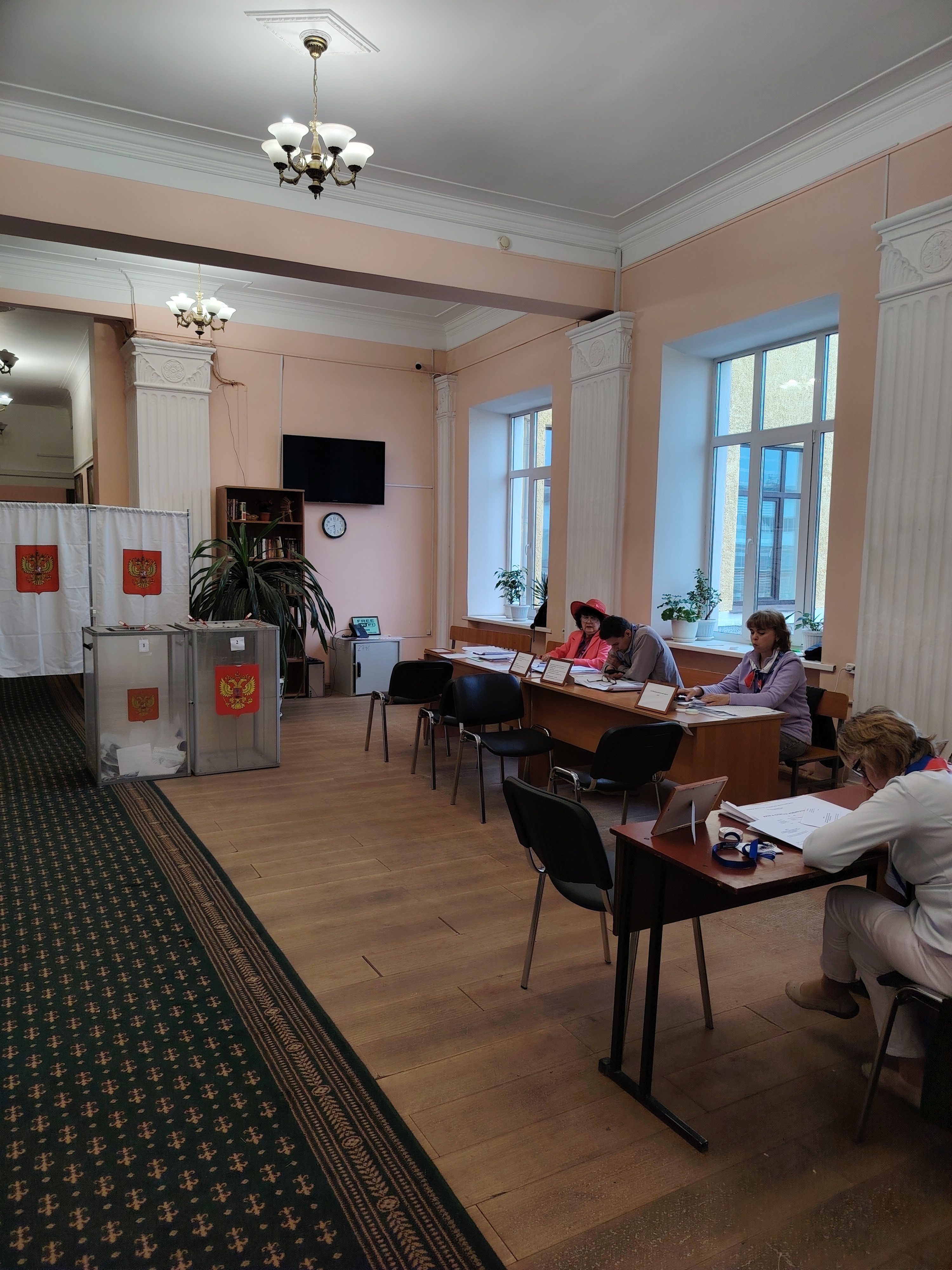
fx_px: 880
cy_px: 635
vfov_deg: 71.6
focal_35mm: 24
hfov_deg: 56.8
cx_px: 476
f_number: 1.75
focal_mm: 5.25
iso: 222
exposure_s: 1/33.3
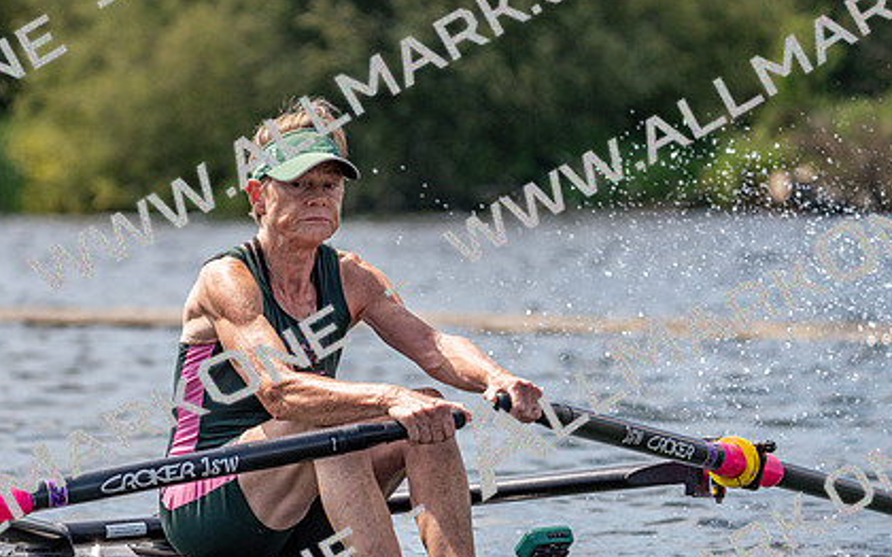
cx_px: 289
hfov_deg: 6.8
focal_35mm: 307
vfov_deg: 4.3
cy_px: 299
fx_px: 7459
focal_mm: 218
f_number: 5.6
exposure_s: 1/2000
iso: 400
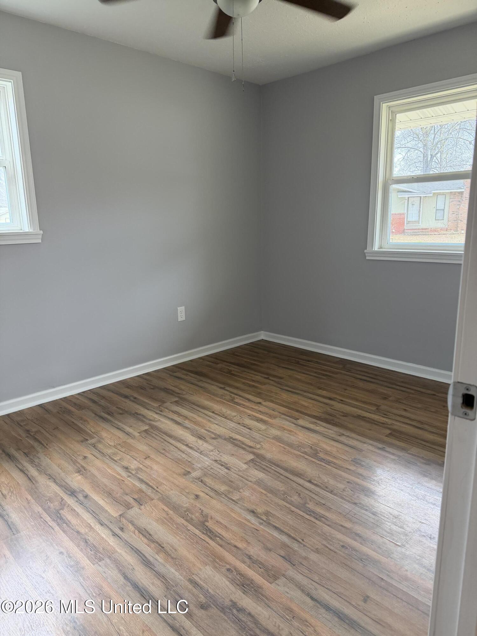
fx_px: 441
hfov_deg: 56.8
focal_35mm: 24
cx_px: 238
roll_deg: +1.8
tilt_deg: -12.9
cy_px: 318
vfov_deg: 71.6
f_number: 1.78
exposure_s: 1/120
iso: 250
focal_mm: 6.76
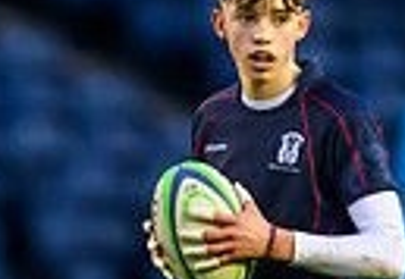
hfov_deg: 0.7
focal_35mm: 2959
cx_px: -195
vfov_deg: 0.5
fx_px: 33648
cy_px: 372
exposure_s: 1/1000
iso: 8000
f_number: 4
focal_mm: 560
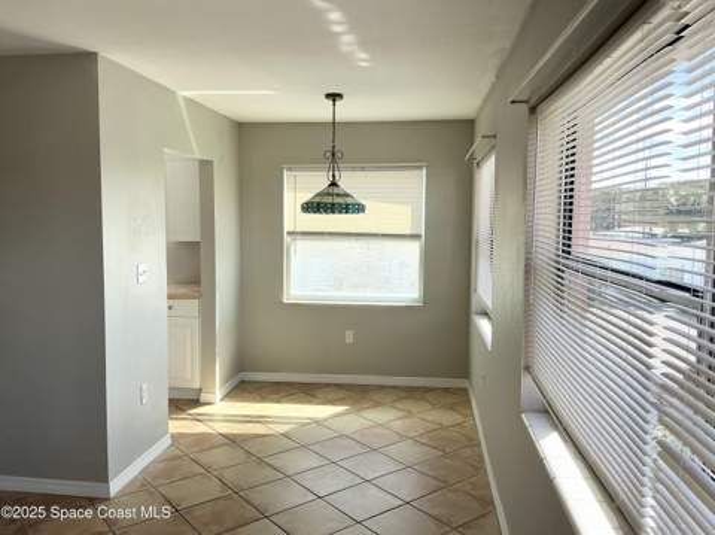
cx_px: 358
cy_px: 268
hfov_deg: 61.7
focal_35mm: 29
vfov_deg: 48.2
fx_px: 598
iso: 25
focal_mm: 3
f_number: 1.8
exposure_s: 1/221
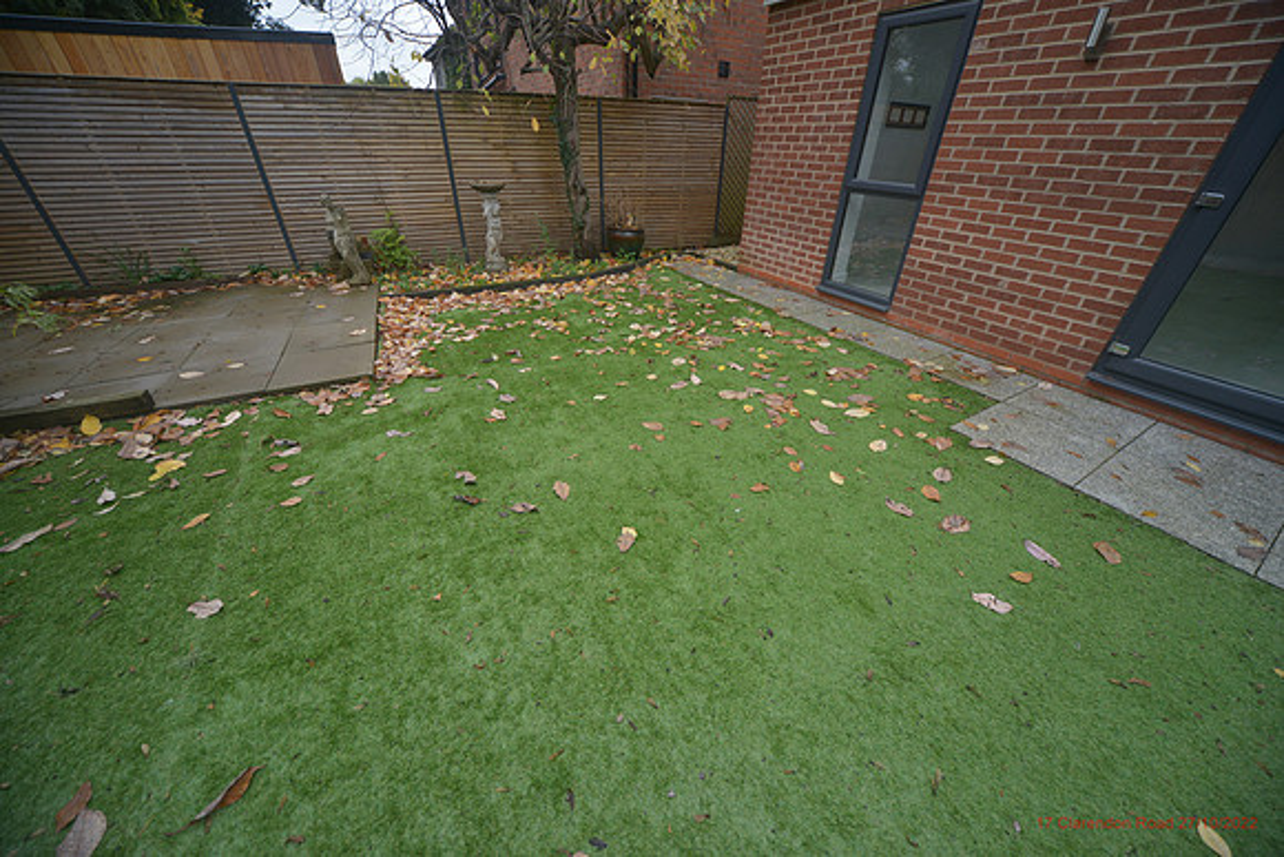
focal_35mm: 12
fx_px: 428
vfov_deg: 90.0
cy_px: 428
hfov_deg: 112.6
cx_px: 642
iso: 400
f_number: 5.6
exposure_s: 1/200
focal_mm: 12
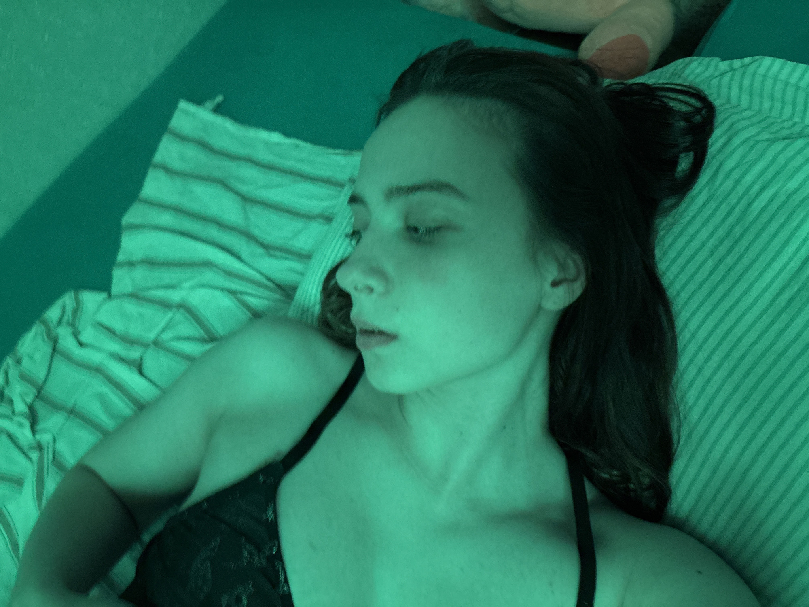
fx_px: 608
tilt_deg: -60.5
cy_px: 304
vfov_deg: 53.1
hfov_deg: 67.3
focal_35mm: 26
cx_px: 404
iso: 1600
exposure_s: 1/15
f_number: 1.6
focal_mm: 5.96
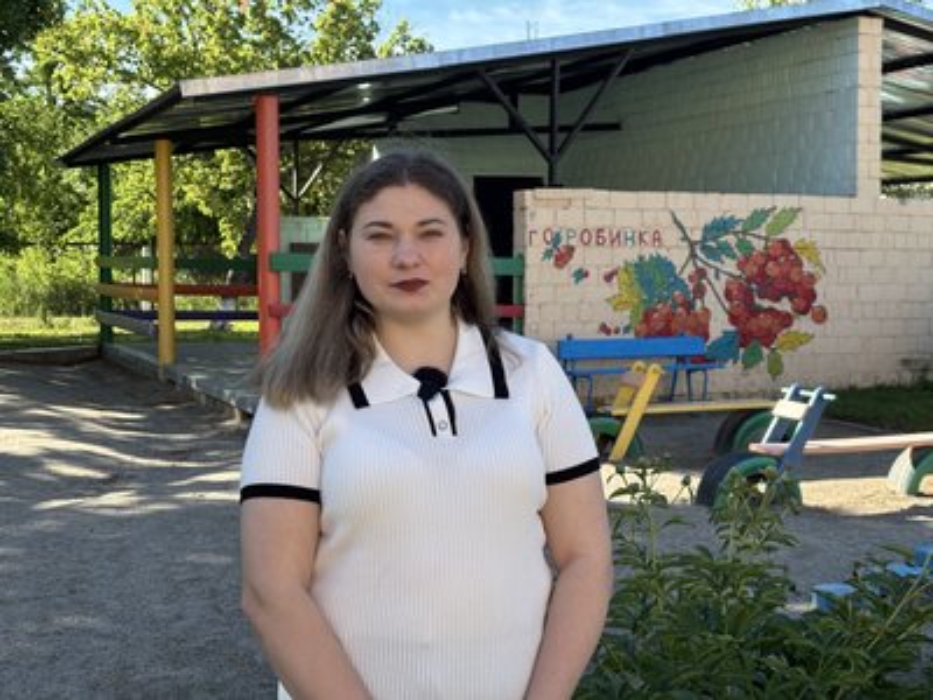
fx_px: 1402
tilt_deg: -4.0
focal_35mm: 52
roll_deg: -0.4
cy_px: 350
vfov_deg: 28.0
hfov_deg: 36.8
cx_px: 466
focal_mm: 5.96
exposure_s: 1/646
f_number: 1.6
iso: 32
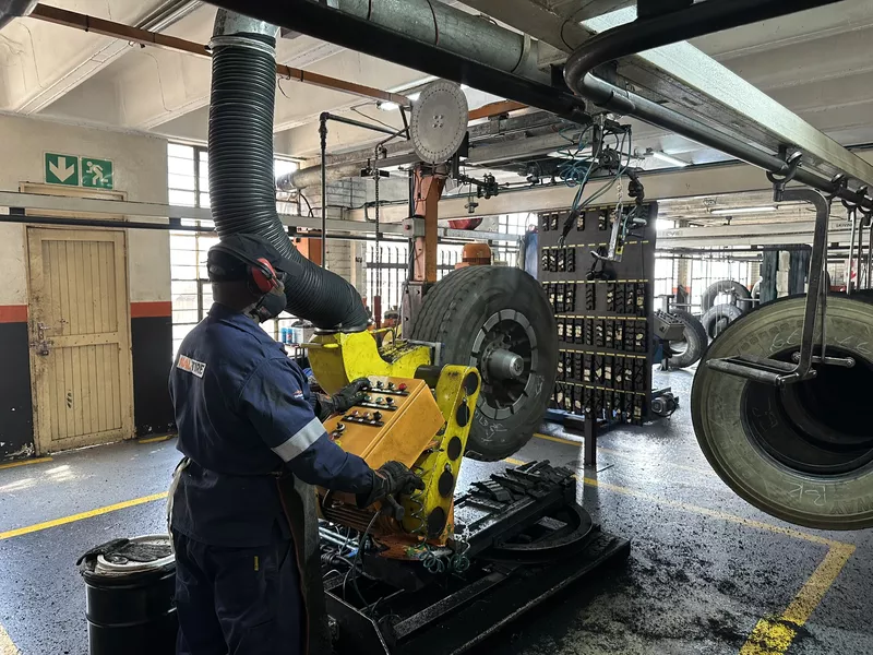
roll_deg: -0.4
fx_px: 605
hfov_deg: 71.6
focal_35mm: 24
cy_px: 328
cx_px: 436
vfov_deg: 56.8
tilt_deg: -4.2
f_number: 1.78
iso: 160
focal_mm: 6.86
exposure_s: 1/50
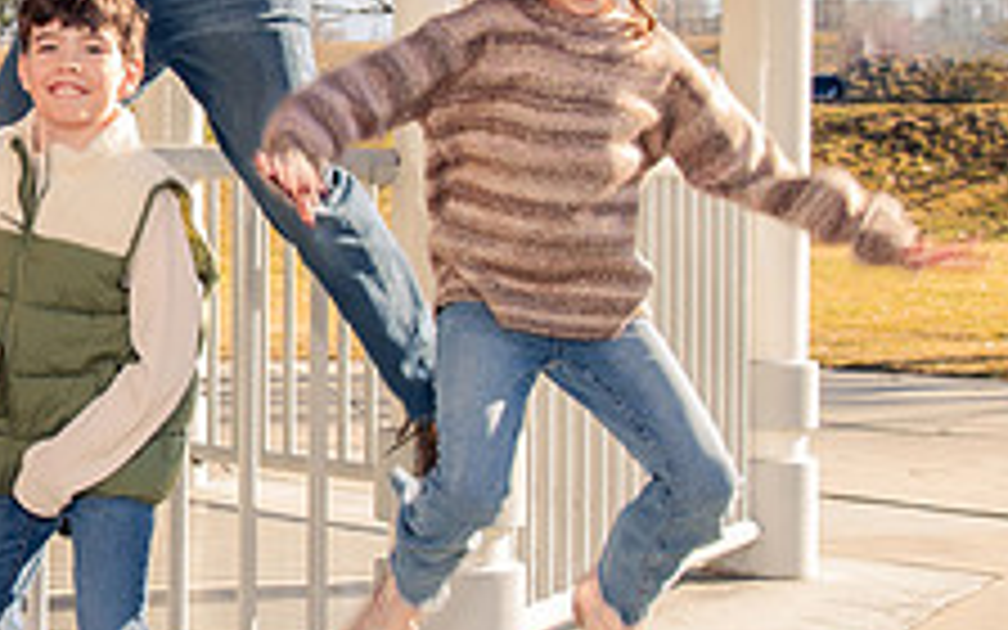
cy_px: 166
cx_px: -88
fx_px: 2994
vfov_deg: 12.0
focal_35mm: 109
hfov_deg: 18.4
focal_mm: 35
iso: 250
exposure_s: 1/200
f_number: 6.3
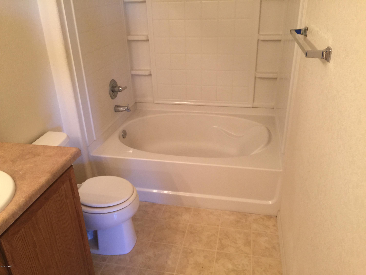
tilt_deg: -26.3
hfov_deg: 61.7
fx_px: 307
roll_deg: +1.3
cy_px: 138
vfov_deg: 48.2
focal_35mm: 29
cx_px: 183
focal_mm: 4.15
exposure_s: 1/15
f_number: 2.2
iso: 64
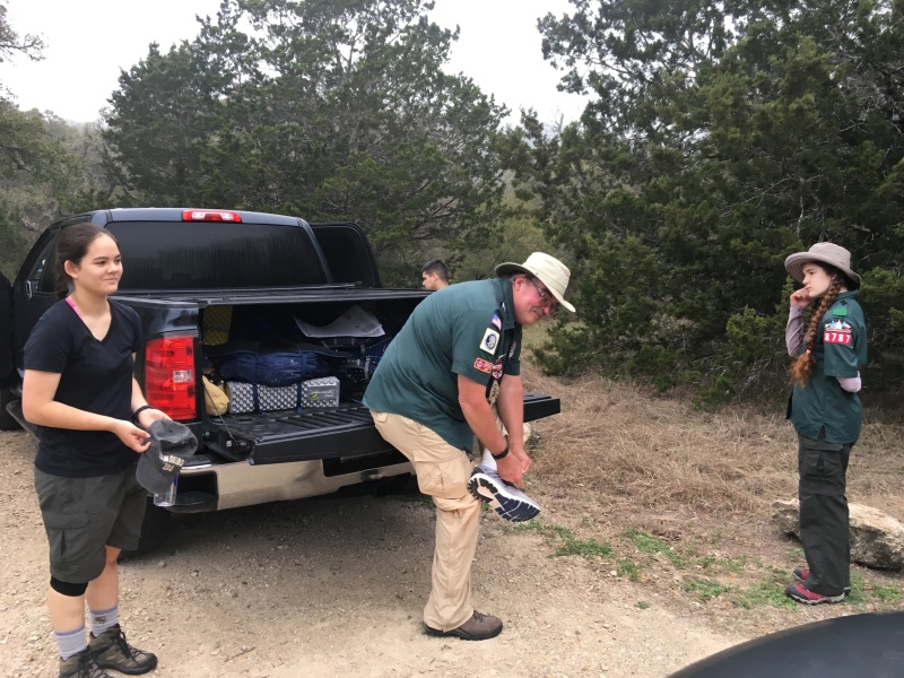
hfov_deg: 61.7
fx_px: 757
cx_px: 452
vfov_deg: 48.2
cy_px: 339
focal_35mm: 29
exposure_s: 1/30
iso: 25
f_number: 2.2
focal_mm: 4.15
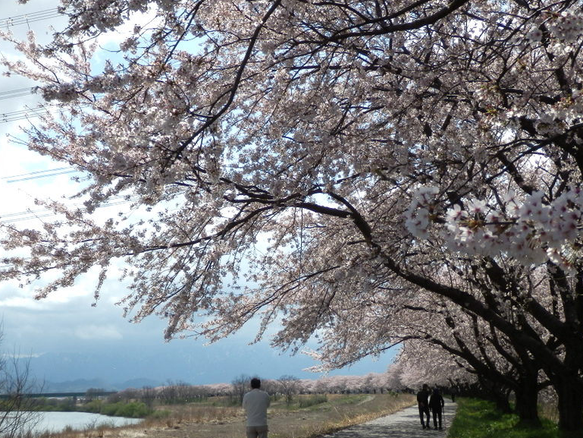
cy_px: 223
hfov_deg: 36.8
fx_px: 876
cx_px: 302
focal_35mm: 52
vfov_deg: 28.0
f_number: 3.7
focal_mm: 7.3
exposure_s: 1/1250
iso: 80
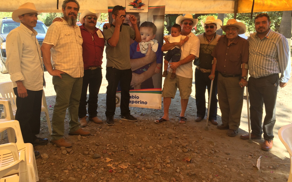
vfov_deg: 40.4
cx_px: 146
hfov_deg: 61.2
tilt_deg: -11.4
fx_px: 247
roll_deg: +1.2
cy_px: 74
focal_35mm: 31
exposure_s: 1/306
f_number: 2.2
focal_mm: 4.15
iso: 32
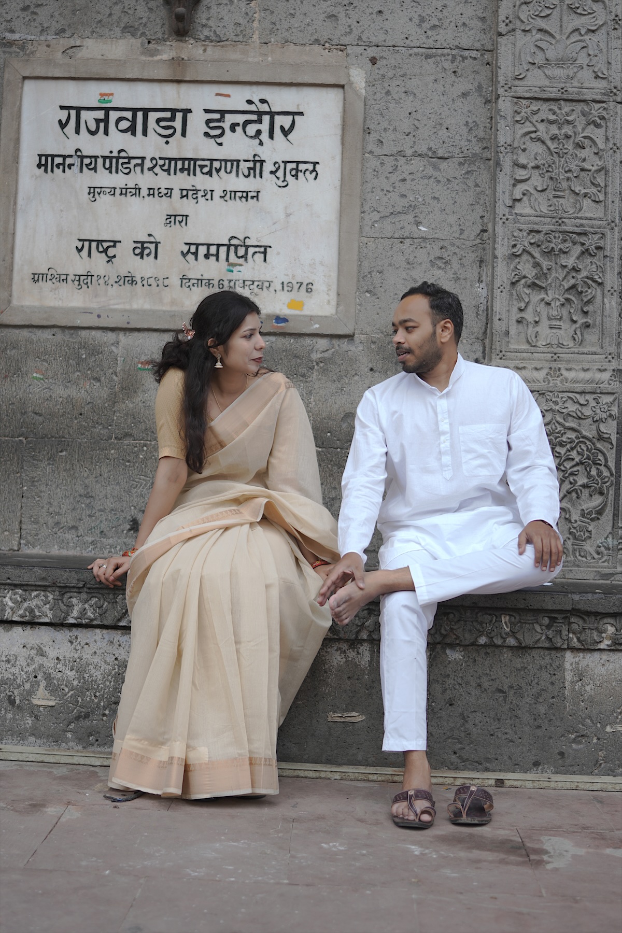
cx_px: 311
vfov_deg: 38.2
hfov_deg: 26.0
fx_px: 1348
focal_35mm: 52
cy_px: 466
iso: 100
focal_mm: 35
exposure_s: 1/125
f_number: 1.4
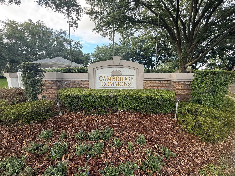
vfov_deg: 85.7
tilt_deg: -6.2
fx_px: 95
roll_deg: -0.6
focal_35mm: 14
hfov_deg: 102.1
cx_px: 118
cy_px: 88
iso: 50
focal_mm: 2.22
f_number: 2.2
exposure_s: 1/99
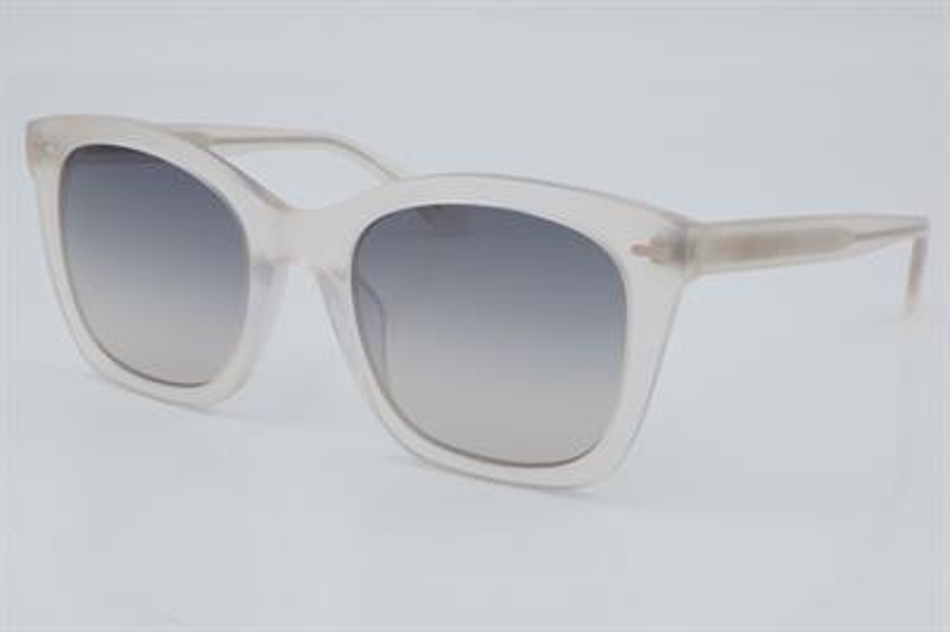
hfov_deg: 27.0
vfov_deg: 18.2
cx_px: 475
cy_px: 316
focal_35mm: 75
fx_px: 1977
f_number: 32
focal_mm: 50
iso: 100
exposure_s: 1/4
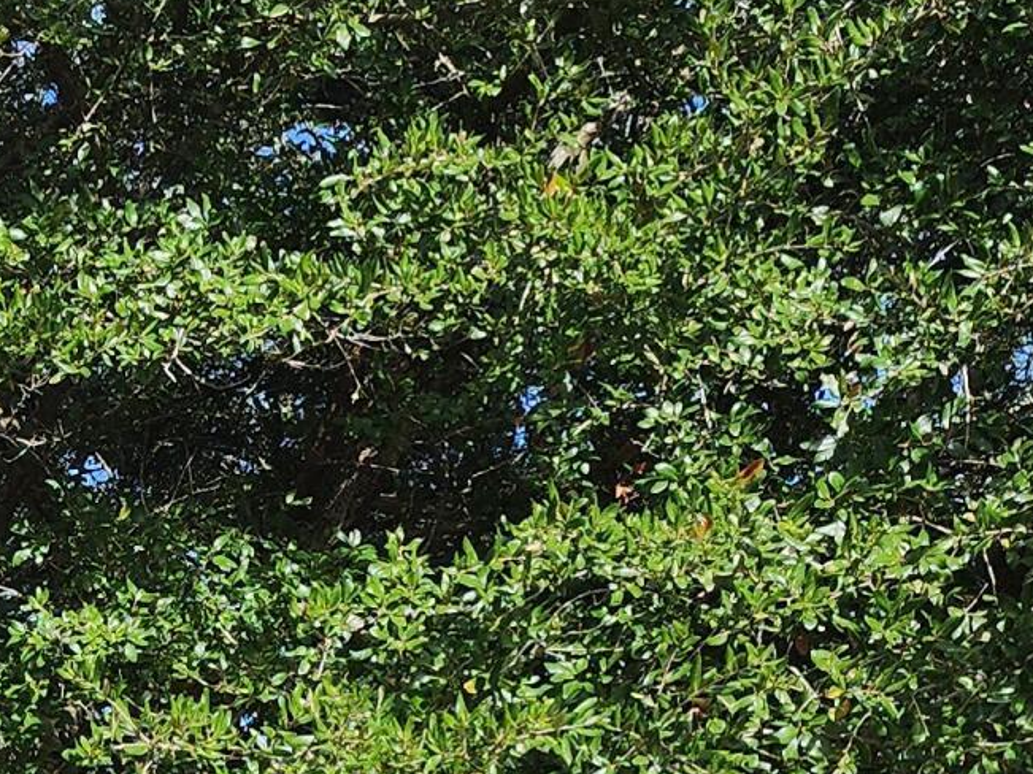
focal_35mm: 106
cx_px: -674
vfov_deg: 13.3
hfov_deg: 16.3
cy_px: 1088
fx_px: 3163
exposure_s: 1/767
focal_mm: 6.4
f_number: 1.8
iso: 12
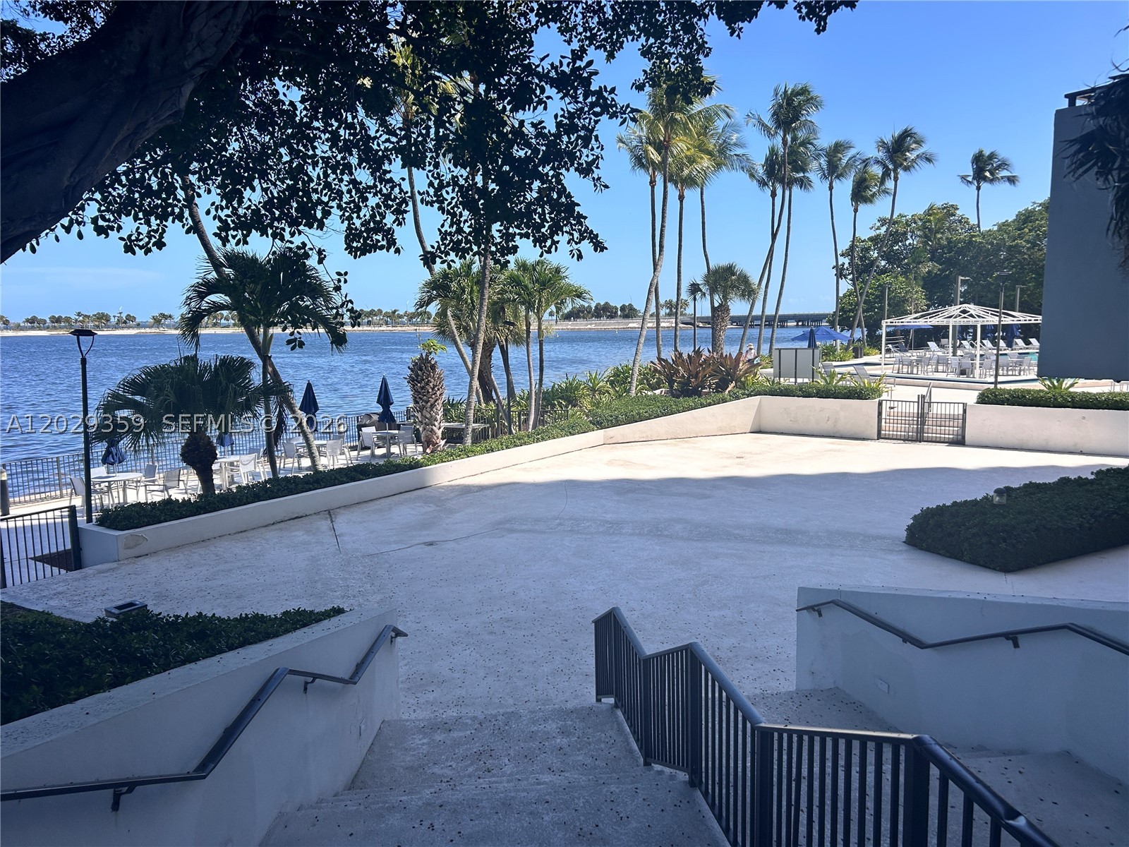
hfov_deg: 67.3
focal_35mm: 26
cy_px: 424
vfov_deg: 53.1
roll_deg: +0.8
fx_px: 848
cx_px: 564
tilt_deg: -7.1
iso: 50
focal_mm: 5.7
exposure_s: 1/3077
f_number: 1.5
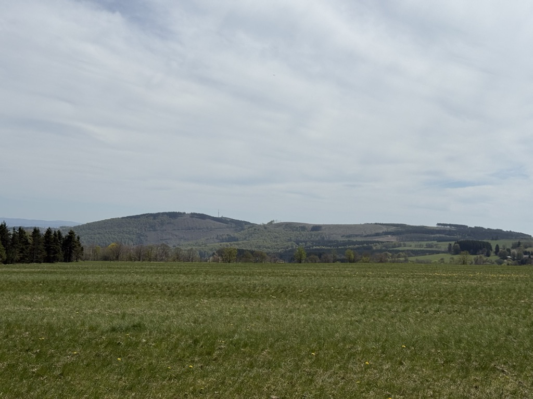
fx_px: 739
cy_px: 200
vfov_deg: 30.3
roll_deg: -1.8
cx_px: 266
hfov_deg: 39.7
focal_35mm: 48
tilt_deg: +1.0
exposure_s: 1/11364
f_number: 1.78
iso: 64
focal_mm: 6.76
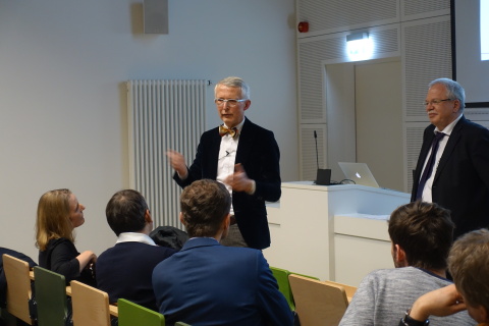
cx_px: 244
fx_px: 951
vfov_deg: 19.5
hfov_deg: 28.8
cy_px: 163
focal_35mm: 70
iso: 800
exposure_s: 1/25
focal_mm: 25.7
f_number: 2.8
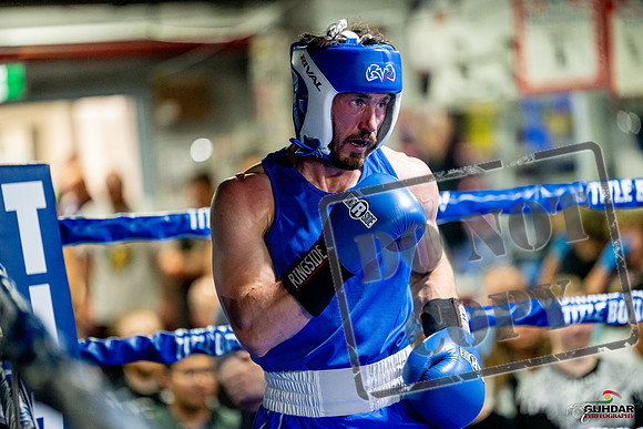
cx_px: 322
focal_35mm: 150
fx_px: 2680
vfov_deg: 9.2
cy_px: 214
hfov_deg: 13.7
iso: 6400
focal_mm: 150
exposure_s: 1/1000
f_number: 2
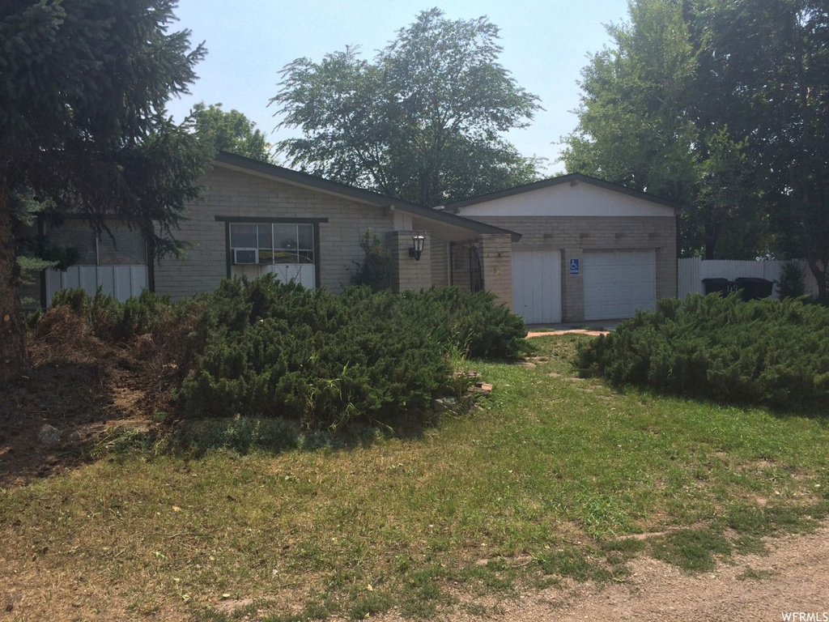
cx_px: 414
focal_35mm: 29
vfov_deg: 48.2
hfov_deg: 61.7
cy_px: 311
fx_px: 695
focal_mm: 4.15
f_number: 2.2
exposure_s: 1/2053
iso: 32
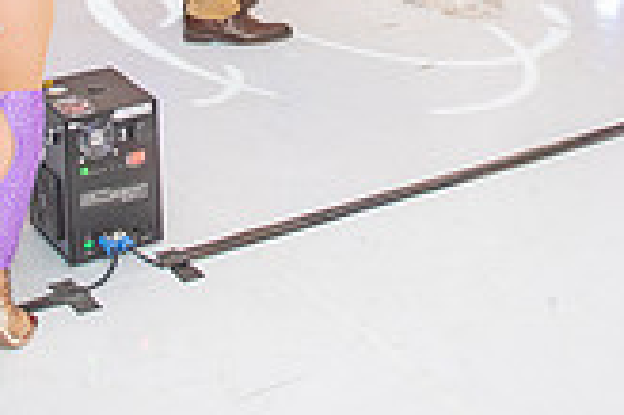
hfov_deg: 23.9
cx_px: 339
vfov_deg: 14.5
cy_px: -276
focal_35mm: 85
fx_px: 1472
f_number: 2.8
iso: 1000
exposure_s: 1/160
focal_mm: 24
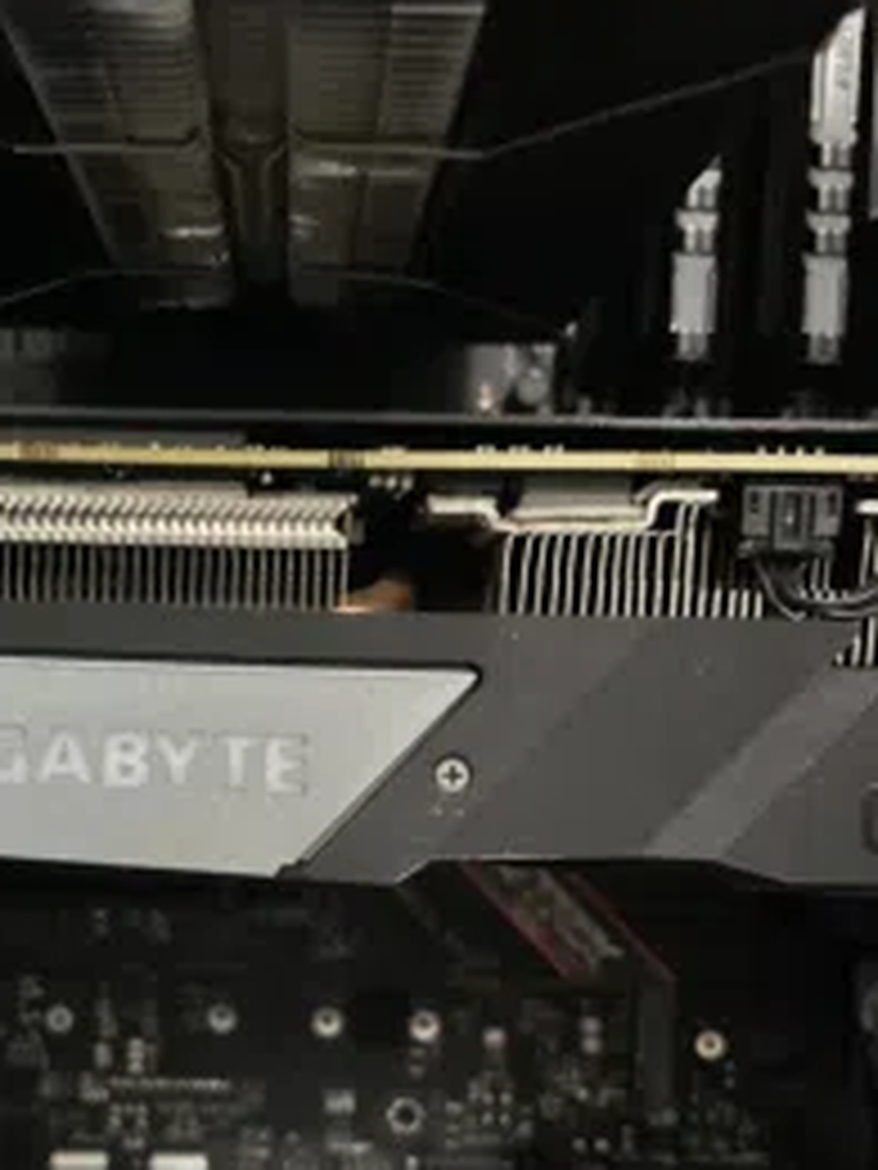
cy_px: 819
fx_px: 1353
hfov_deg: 35.2
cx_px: 221
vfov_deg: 45.8
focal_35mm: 40
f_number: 1.6
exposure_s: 1/16
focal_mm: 4.2
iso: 640
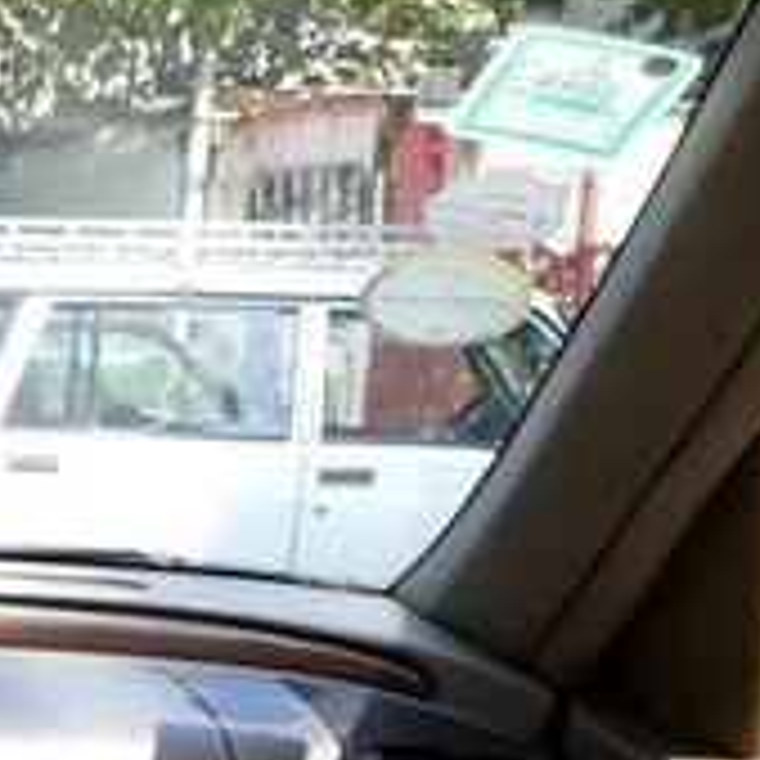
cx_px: -652
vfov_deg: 17.8
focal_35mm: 93
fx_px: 2310
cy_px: 906
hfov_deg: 15.7
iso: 40
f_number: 1.9
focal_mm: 3.6
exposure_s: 1/228
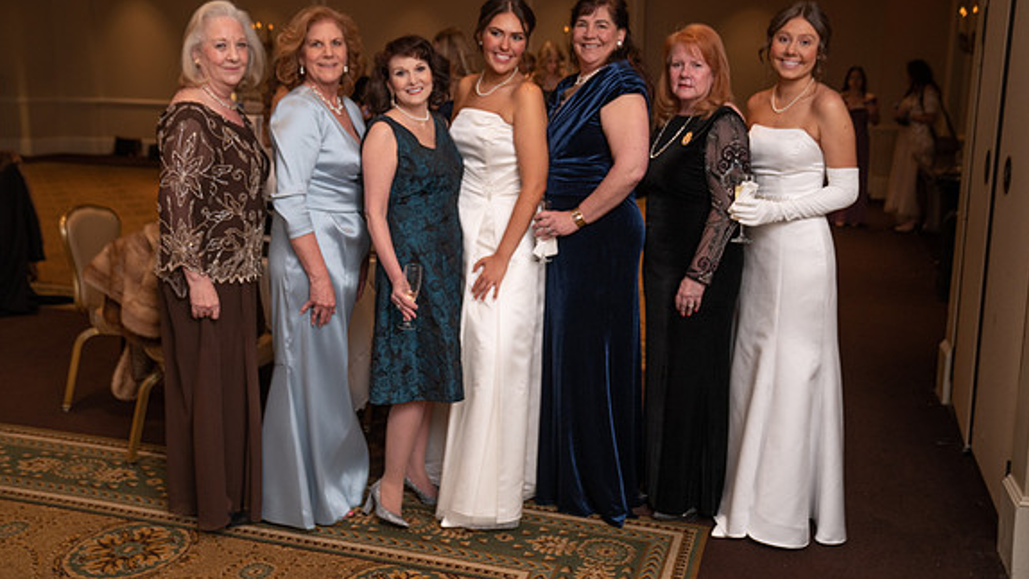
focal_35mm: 36
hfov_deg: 55.3
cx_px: 514
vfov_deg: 32.8
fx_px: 982
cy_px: 239
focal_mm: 34
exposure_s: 1/80
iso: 800
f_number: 3.5
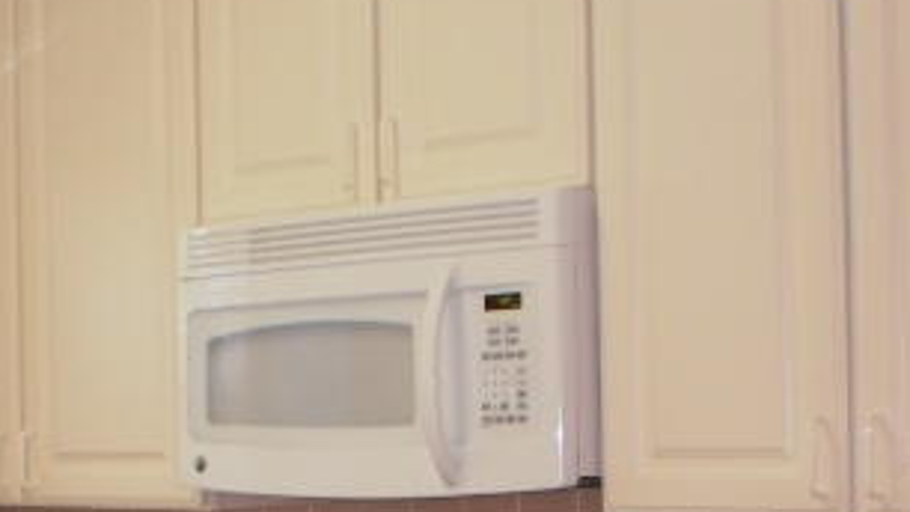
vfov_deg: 14.6
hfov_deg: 25.7
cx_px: 259
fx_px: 1978
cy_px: 432
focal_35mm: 82
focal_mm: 6.3
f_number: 3.1
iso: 125
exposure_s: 1/30
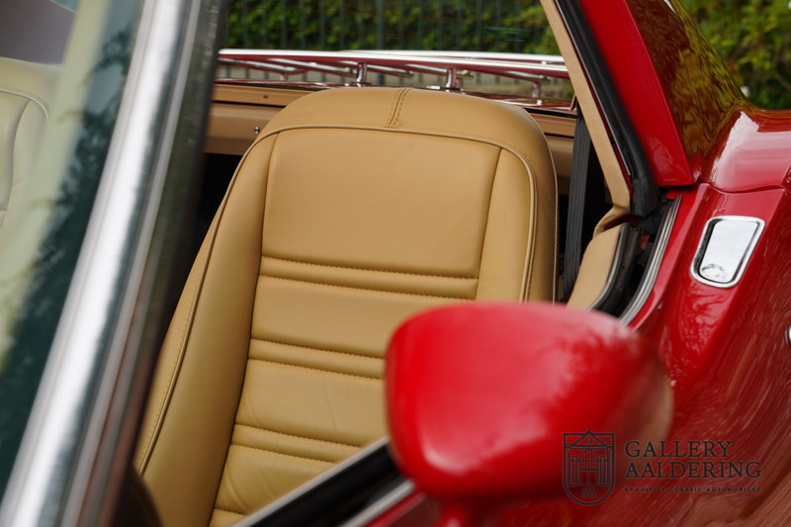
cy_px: 264
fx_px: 1237
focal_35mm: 56
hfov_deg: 35.5
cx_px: 396
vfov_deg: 24.1
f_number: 6.3
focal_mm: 56.3
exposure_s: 1/60
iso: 100
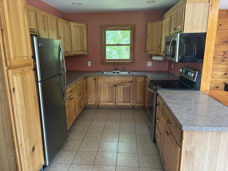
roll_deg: +0.2
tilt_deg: -12.4
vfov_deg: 53.1
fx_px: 171
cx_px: 114
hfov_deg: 67.3
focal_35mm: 26
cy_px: 86
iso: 250
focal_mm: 5.96
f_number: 1.6
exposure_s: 1/60
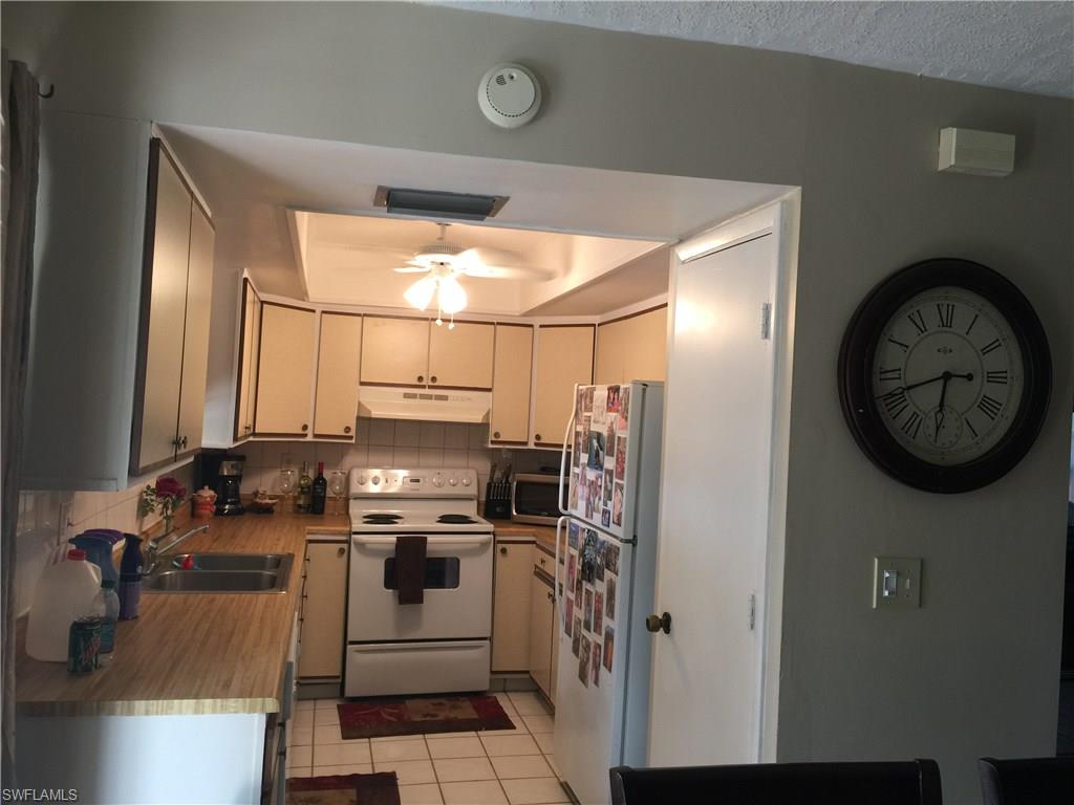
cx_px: 537
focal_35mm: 29
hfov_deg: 61.7
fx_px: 900
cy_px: 402
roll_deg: -3.0
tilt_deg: +0.3
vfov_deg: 48.2
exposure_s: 1/15
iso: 32
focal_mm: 4.15
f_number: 2.2
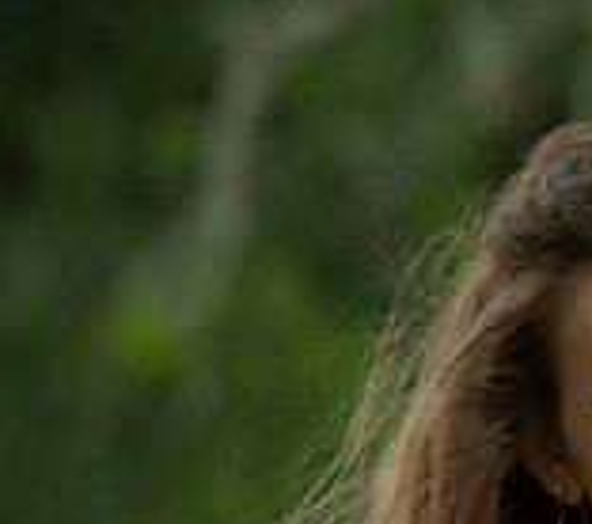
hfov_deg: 3.2
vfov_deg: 2.9
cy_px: 801
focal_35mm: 571
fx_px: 10430
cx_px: 995
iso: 125
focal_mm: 140
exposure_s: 1/125
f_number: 5.6
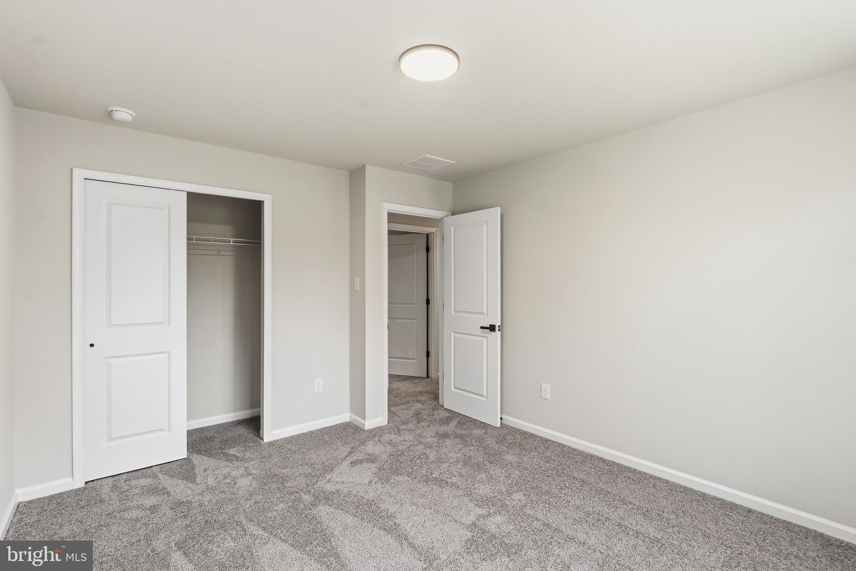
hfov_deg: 96.7
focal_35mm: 16
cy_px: 286
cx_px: 428
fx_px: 380
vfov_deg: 73.7
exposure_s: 1/20
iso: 500
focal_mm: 16
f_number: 8
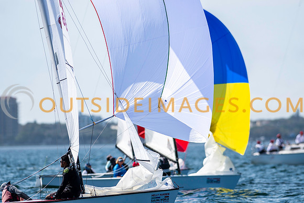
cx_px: 152
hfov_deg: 4.6
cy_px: 102
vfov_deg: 3.1
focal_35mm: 450
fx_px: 3801
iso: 200
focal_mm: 300
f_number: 5
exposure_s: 1/3200
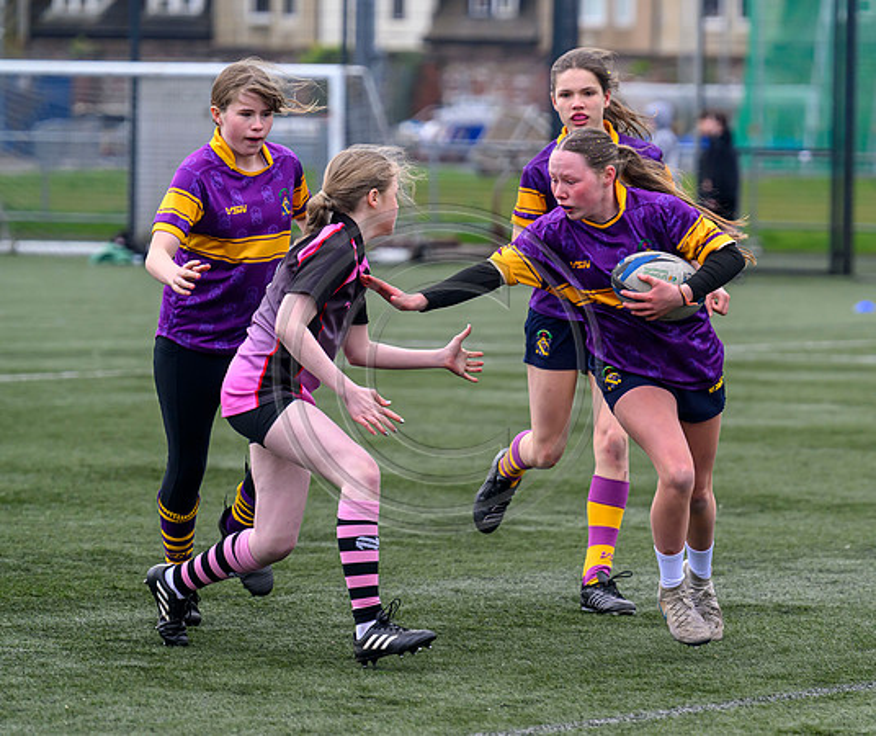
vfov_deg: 6.3
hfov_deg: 7.5
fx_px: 6695
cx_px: 689
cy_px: 457
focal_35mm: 253
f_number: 4
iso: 1250
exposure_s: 1/2500
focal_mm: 175
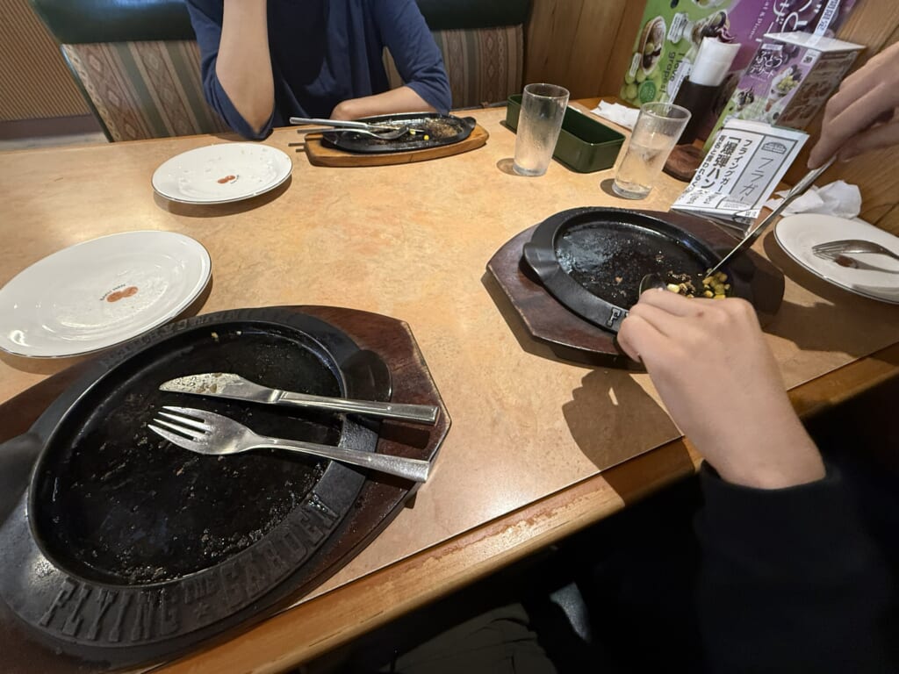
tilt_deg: -50.2
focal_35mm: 14
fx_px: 364
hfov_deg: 102.1
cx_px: 450
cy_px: 337
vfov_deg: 85.7
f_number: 2.2
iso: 320
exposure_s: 1/50
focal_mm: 2.22
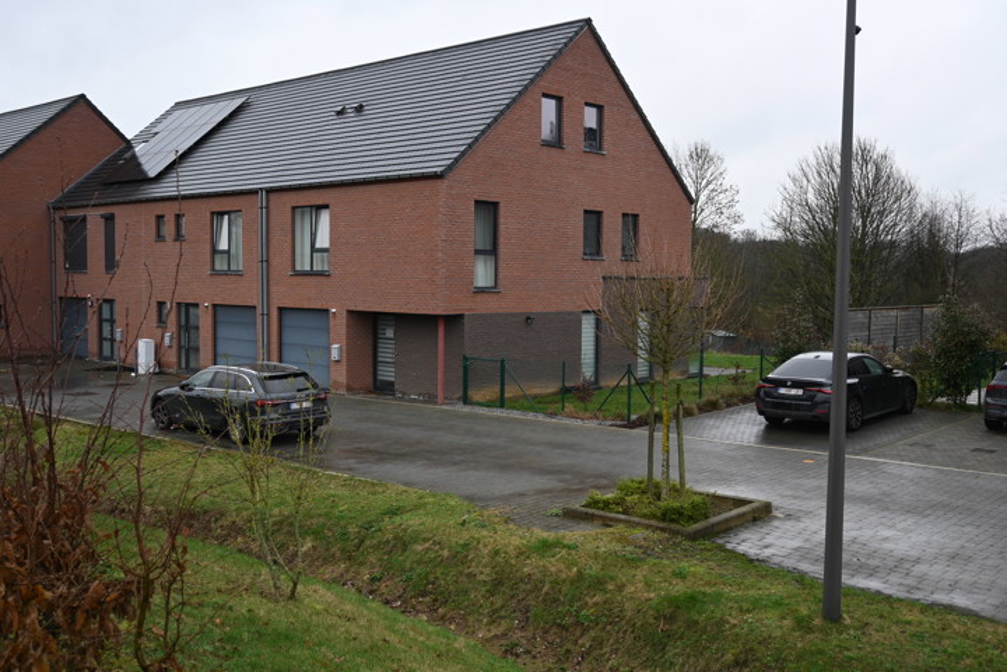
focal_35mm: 36
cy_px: 336
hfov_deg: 53.1
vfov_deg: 36.9
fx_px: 1007
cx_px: 504
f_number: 4.2
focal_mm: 24
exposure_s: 1/200
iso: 100
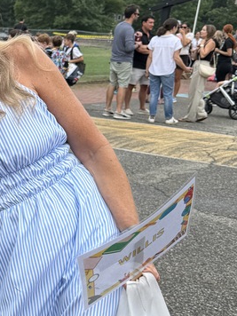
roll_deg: -4.8
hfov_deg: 19.1
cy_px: 192
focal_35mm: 69
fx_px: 630
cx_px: -101
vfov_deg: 28.1
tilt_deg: -15.1
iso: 80
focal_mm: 6.76
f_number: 1.78
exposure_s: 1/1018
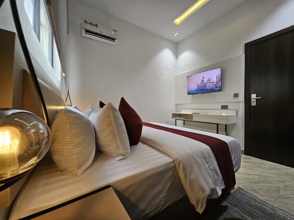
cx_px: 147
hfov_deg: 106.2
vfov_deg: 89.9
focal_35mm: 13
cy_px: 110
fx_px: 110
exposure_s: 1/50
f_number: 2.2
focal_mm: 1.74
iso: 200
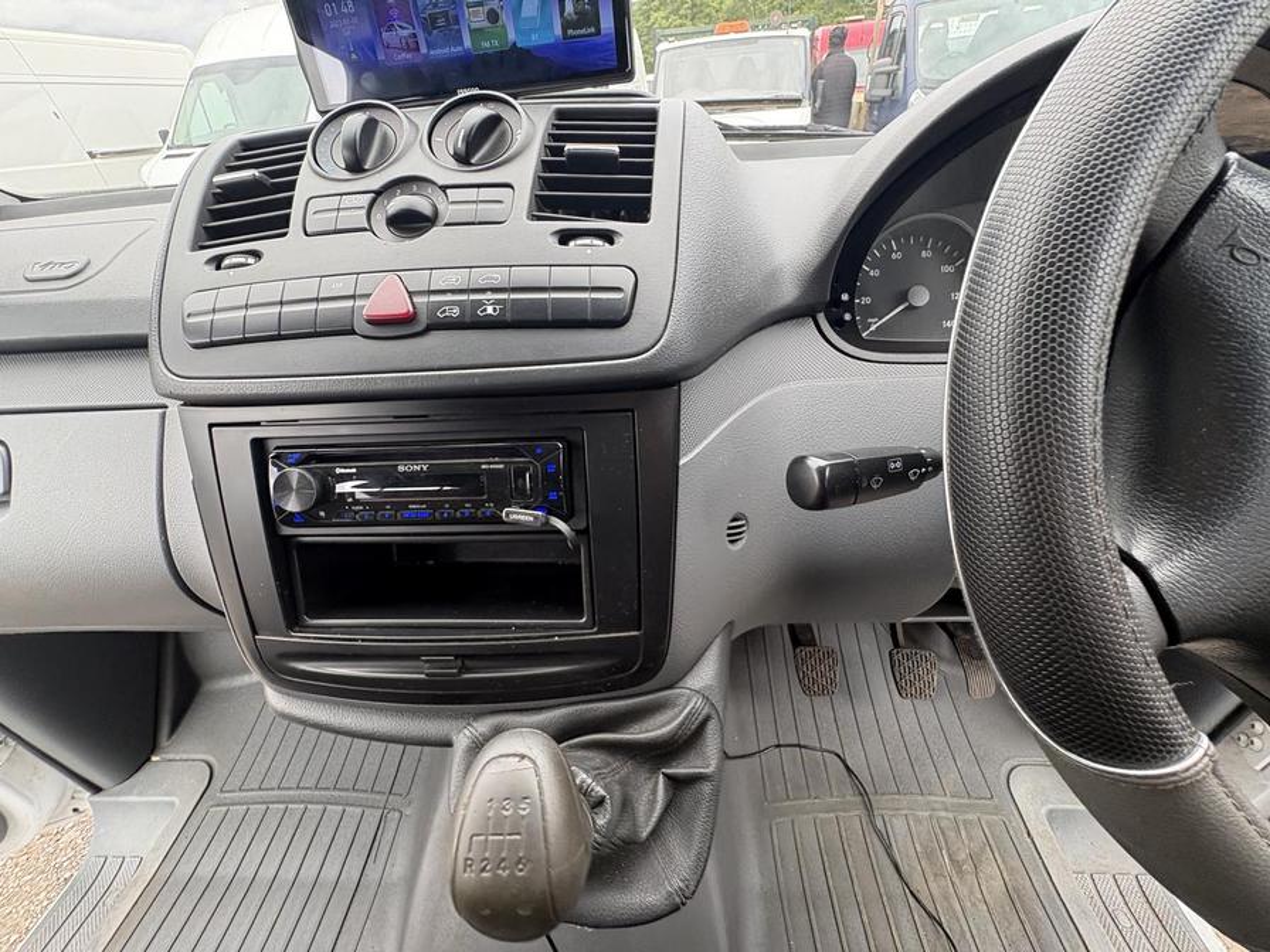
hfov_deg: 102.1
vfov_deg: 85.7
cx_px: 635
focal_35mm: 14
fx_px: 514
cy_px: 476
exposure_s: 1/142
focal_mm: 2.22
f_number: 2.2
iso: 64
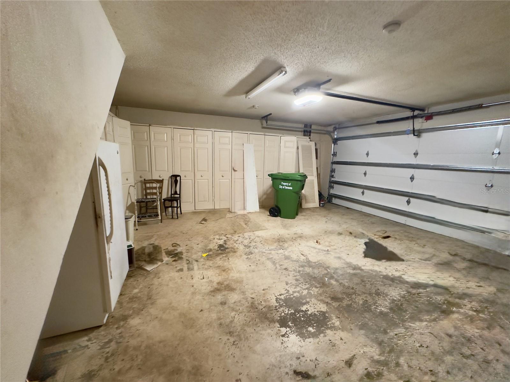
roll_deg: -0.8
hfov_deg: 102.1
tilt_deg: -9.0
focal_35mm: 14
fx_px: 206
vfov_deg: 85.7
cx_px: 255
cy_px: 191
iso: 640
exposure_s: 1/60
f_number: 2.2
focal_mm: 2.22
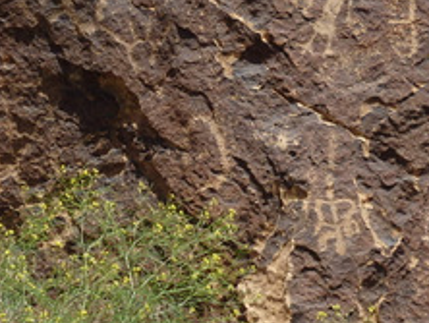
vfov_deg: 4.7
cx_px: 91
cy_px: 123
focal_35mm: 315
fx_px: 3908
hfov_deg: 6.3
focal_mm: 25
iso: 125
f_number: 5.9
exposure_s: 1/400
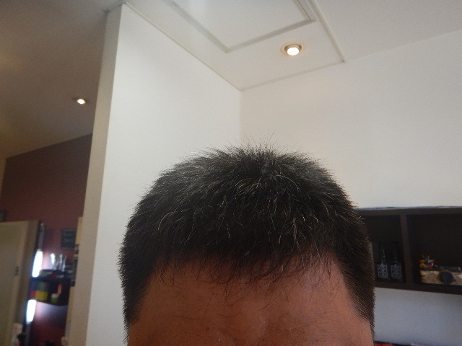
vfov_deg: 56.8
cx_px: 231
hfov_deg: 71.6
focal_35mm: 24
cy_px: 173
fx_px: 320
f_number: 2.8
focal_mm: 4.3
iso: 125
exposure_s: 1/50
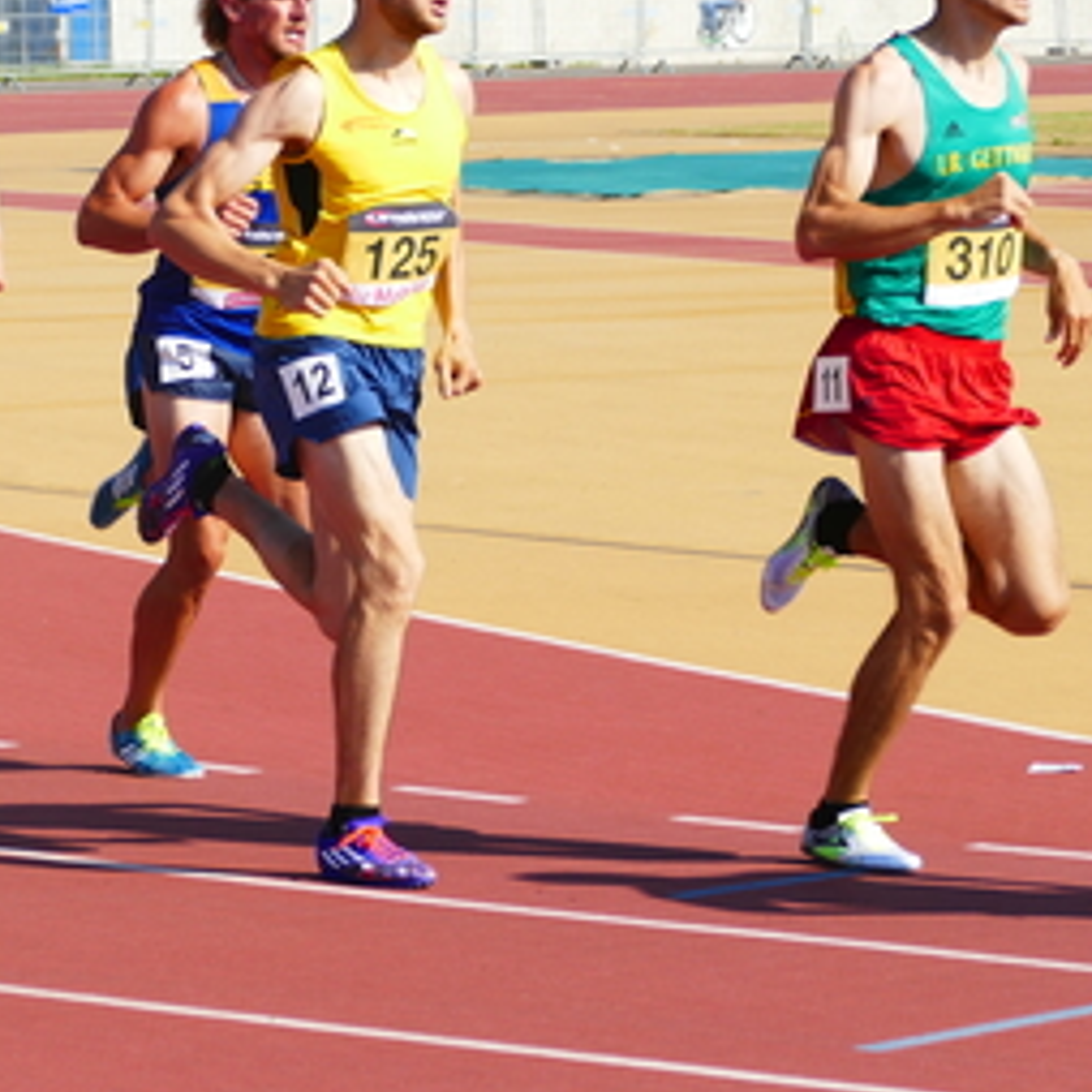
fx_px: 7852
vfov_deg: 7.9
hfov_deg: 7.9
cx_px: 245
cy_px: 335
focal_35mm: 220
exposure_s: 1/1000
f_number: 3.9
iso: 125
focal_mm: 44.41
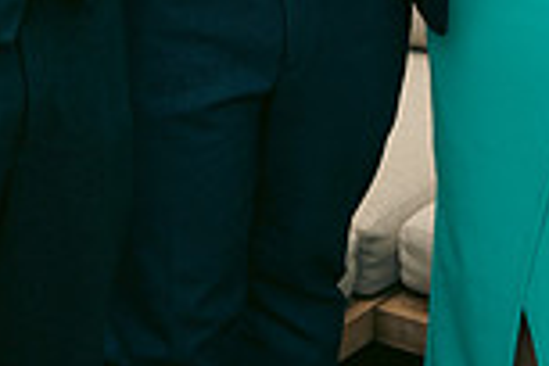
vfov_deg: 9.1
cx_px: 571
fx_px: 2196
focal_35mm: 144
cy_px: -314
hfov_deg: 14.0
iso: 200
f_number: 3.5
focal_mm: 38
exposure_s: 1/250
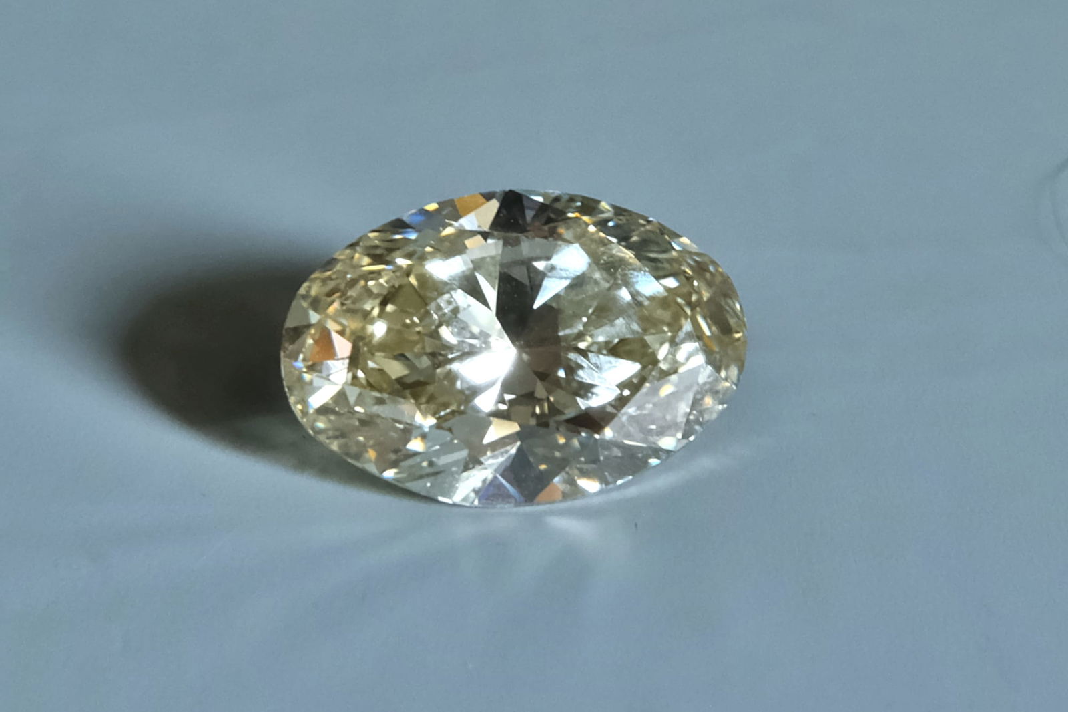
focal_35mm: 23
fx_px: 682
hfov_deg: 76.1
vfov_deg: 55.1
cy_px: 356
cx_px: 534
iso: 1600
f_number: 8
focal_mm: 15
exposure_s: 1/15
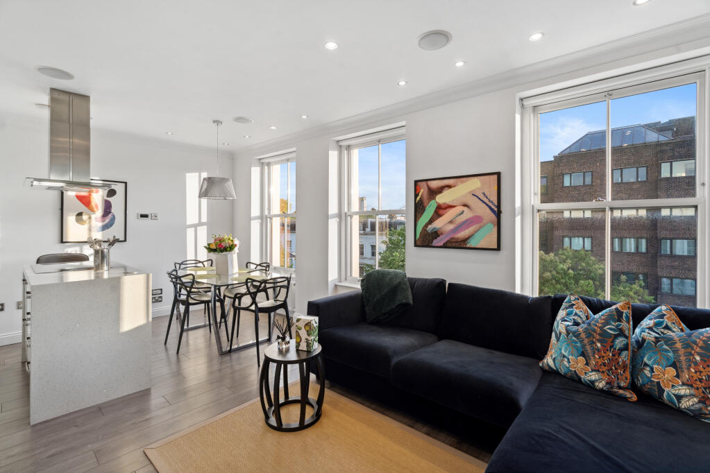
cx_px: 355
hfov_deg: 96.7
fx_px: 316
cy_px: 236
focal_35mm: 16
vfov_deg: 73.7
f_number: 8
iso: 400
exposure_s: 1/13
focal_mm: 16
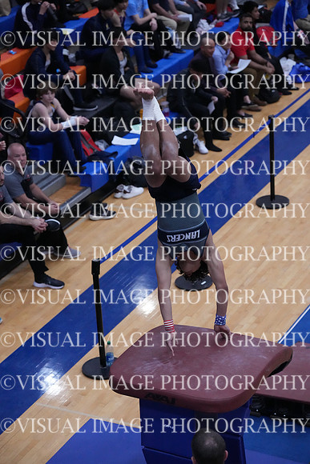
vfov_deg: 21.2
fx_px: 1239
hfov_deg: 14.3
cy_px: 232
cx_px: 155
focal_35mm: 96
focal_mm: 96
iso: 10000
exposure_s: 1/1000
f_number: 4
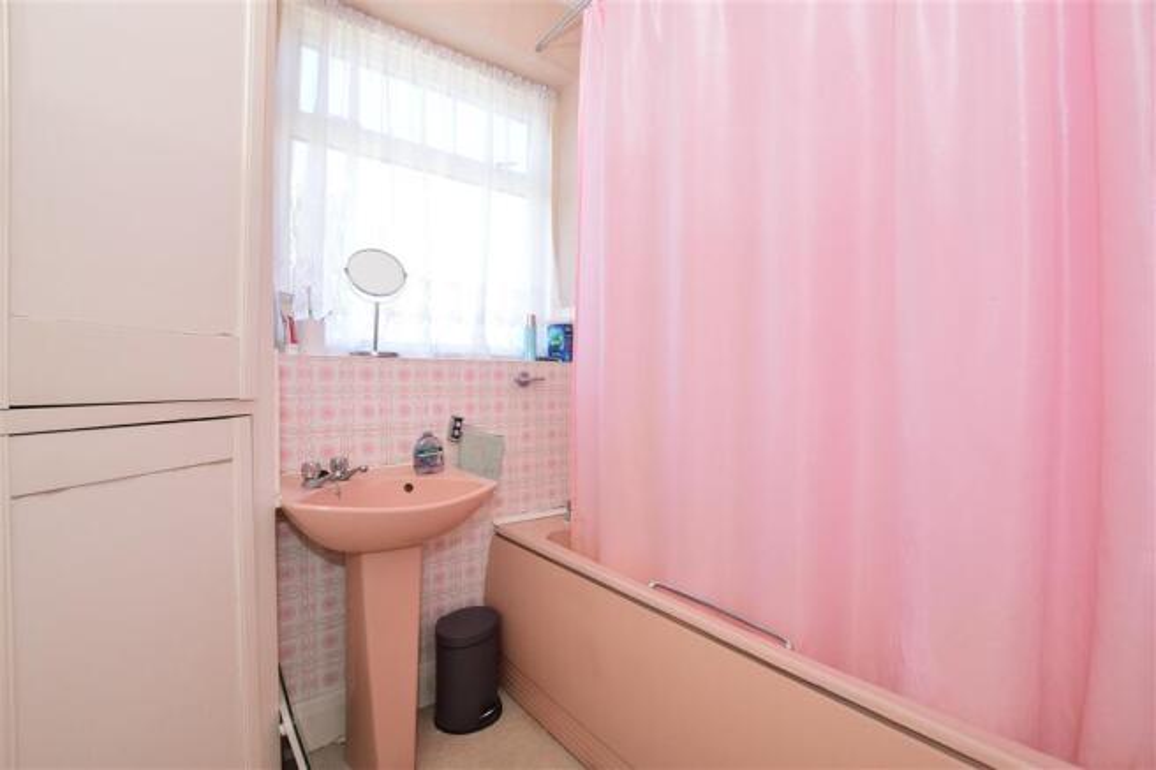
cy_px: 385
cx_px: 578
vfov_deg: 77.3
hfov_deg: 100.4
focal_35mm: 15
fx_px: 482
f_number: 11
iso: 500
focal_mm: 10
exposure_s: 1/60
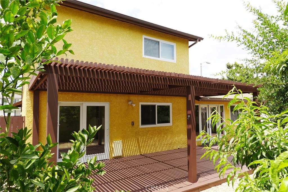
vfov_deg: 53.1
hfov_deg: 73.7
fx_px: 192
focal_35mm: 24
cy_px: 96
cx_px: 144
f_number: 5.6
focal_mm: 9
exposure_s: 1/200
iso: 100
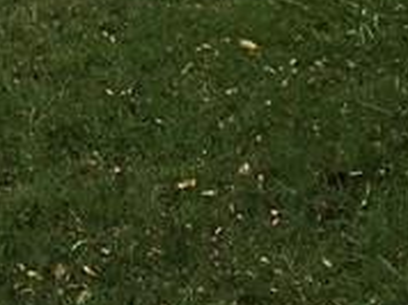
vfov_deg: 8.2
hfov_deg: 11.4
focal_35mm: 167
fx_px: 1966
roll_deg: -2.2
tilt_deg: -0.8
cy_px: -433
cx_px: -170
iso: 25
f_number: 2.2
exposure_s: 1/845
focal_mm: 4.15
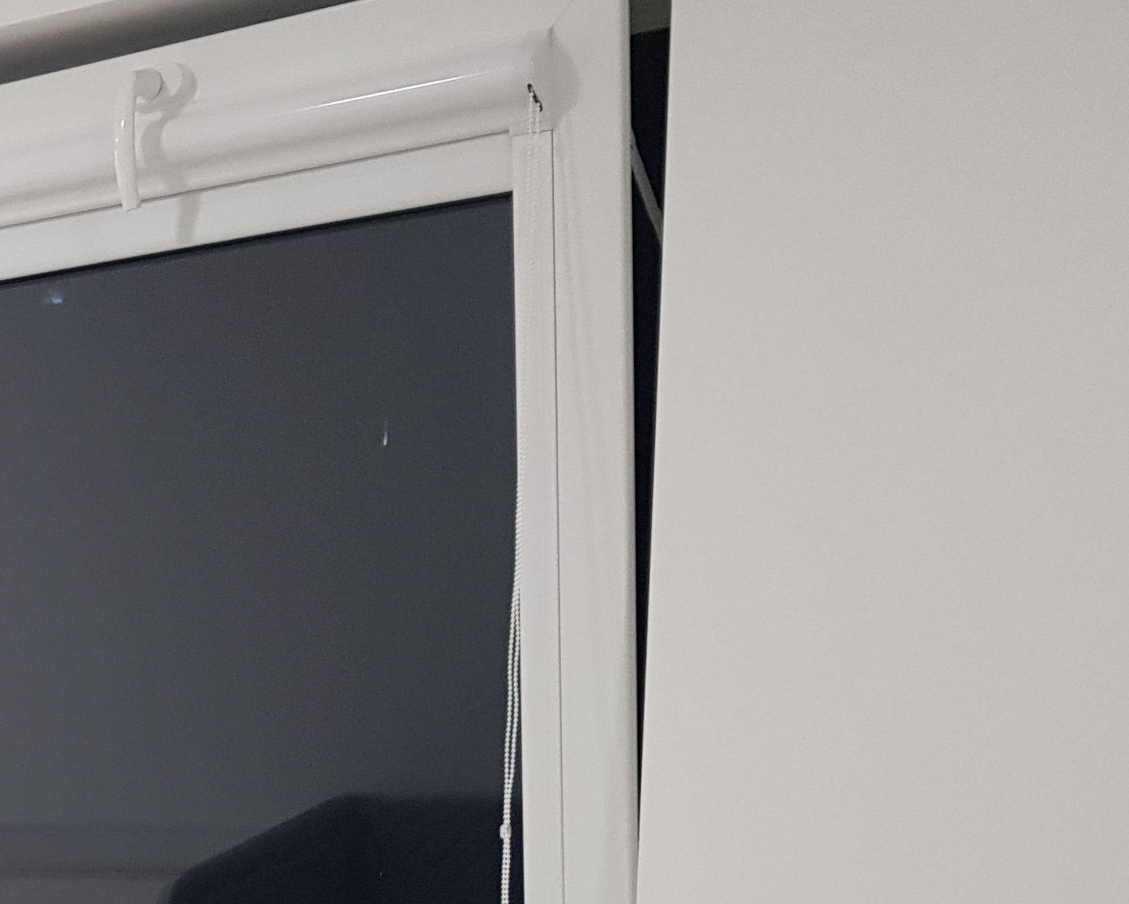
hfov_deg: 24.0
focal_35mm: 71
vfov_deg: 20.3
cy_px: 1065
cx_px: -269
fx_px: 2373
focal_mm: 4.2
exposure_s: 1/50
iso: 80
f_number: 1.7
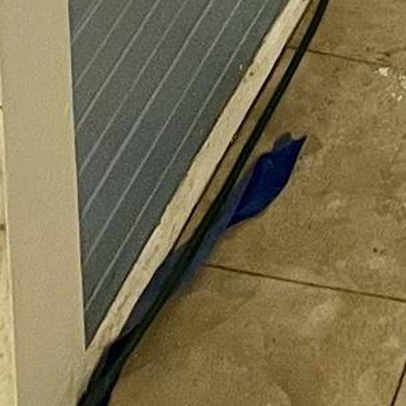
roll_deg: +1.5
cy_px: -1079
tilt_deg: -7.9
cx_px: 525
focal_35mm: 175
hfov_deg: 9.8
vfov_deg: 7.7
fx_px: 2322
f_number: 1.5
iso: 200
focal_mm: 5.7
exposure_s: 1/60
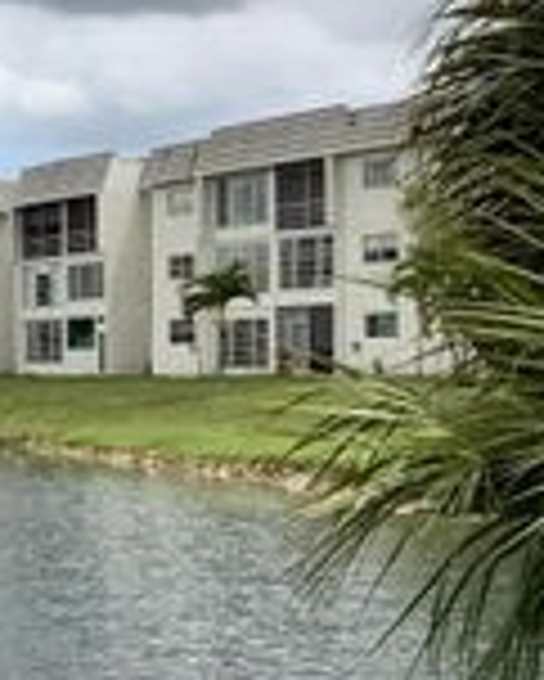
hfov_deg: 13.6
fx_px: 2011
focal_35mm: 100
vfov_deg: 19.1
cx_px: -463
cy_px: 426
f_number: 2.4
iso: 25
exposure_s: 1/1058
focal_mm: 3.3
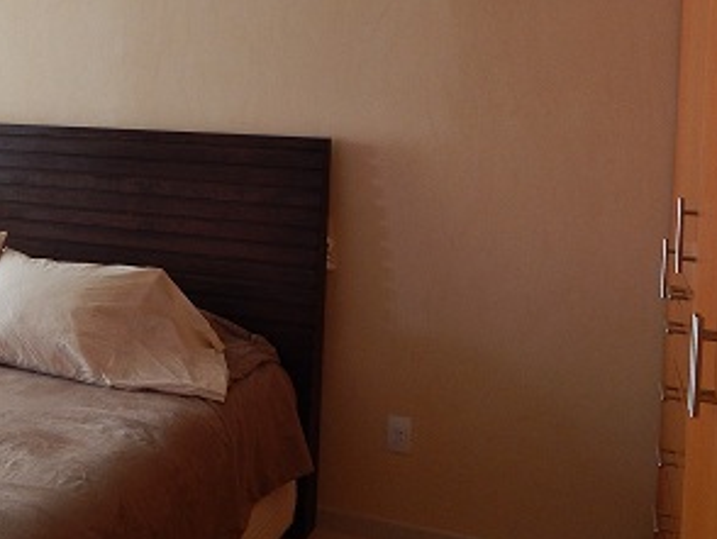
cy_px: 134
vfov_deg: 31.6
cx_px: 205
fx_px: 933
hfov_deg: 41.2
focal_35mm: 45
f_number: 3
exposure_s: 1/30
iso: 180
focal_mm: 4
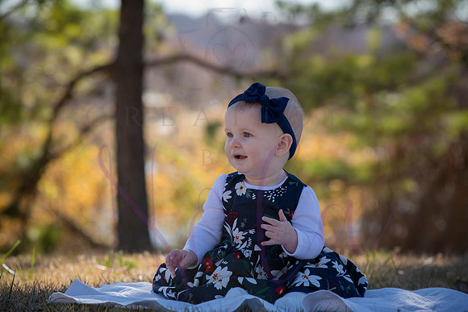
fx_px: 1885
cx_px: 234
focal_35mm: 145
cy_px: 156
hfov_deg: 14.2
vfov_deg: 9.5
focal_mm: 145
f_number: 6.3
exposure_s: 1/640
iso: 400
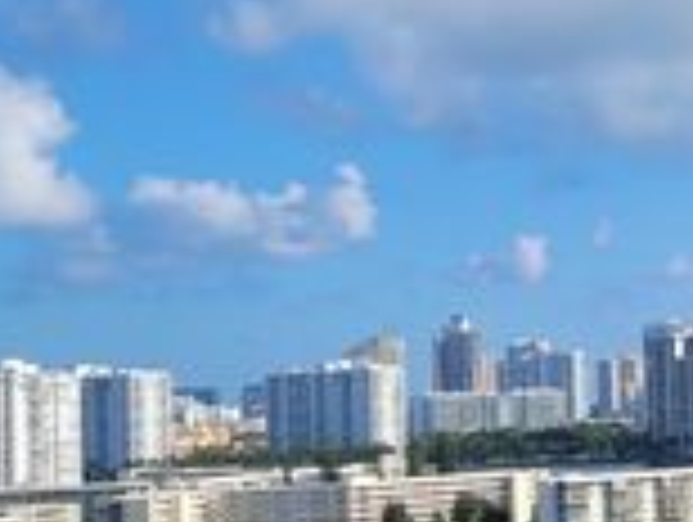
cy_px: 252
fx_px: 2165
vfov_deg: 13.7
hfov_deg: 17.3
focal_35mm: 108
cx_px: 846
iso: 40
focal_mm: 5.4
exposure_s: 1/2866
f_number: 1.8
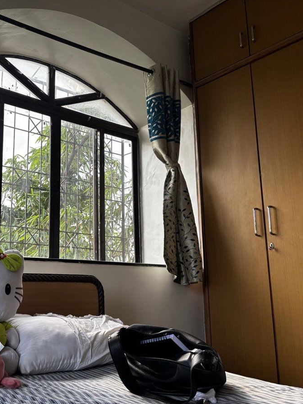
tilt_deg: +11.0
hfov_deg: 39.5
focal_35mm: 35
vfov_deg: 52.6
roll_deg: -0.6
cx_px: 71
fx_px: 408
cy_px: 202
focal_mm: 5.96
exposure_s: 1/145
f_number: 1.6
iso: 40
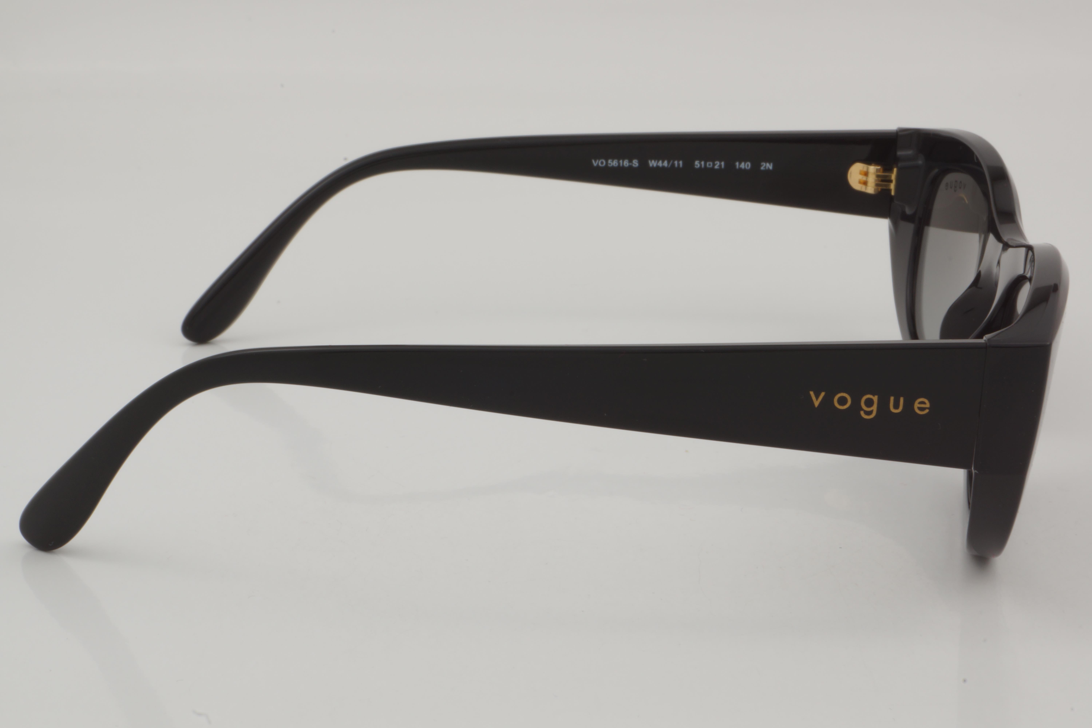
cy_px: 364
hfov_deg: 27.0
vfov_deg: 18.2
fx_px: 2275
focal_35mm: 75
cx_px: 546
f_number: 32
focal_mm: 50
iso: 100
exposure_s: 1/3
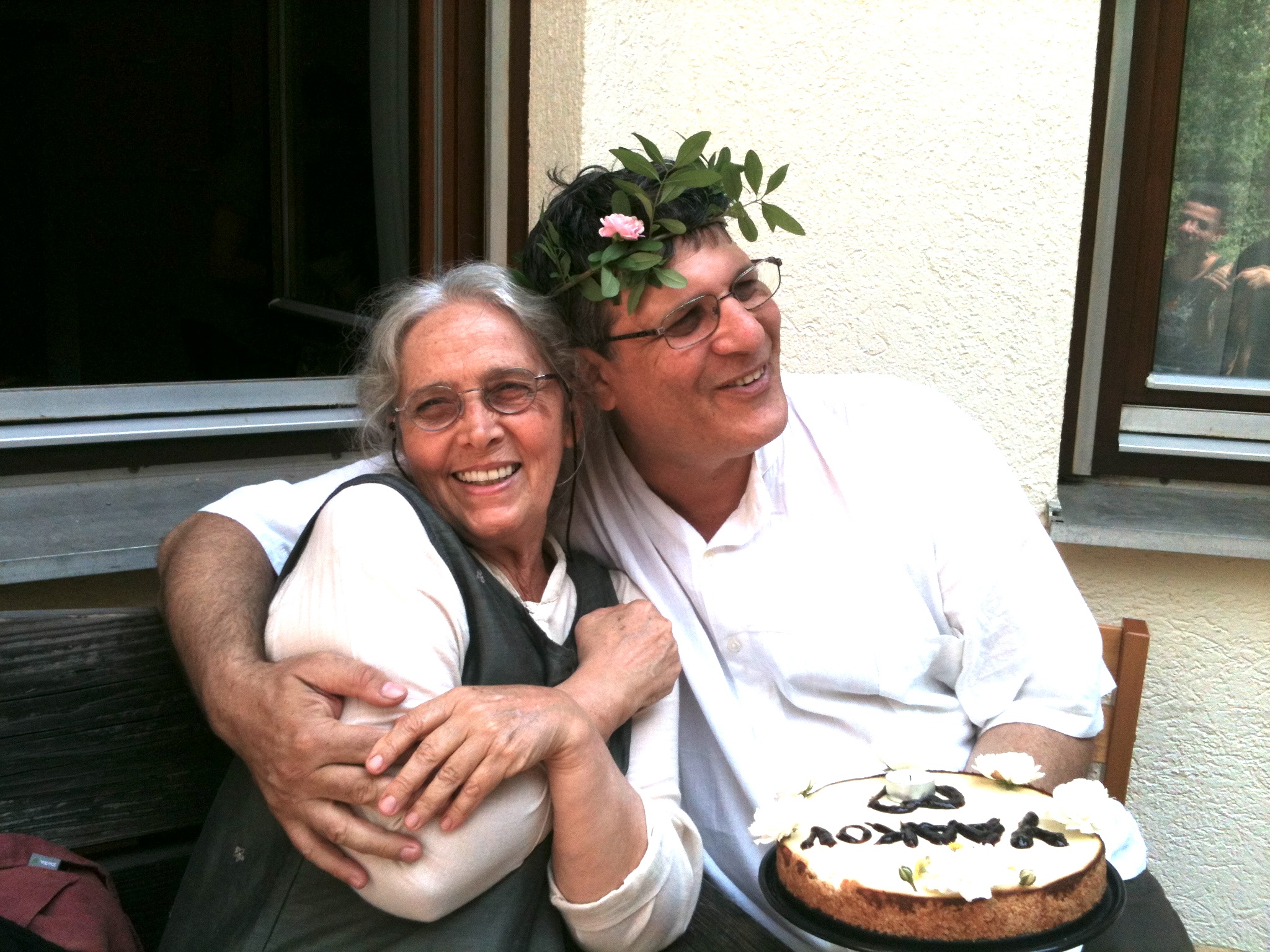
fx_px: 1284
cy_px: 476
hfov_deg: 52.6
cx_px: 635
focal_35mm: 35
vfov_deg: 40.7
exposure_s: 1/418
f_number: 2.8
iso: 64
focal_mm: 3.85
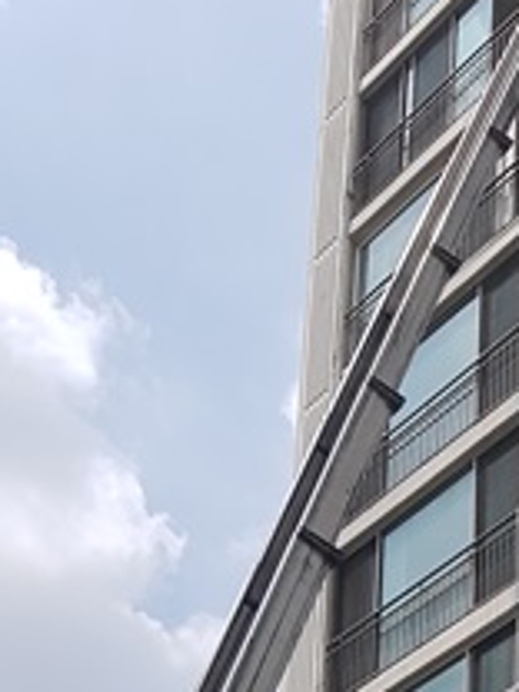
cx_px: 699
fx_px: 1799
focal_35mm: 90
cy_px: 1041
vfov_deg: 19.1
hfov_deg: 15.5
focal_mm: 4.2
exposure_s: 1/4288
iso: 50
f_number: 1.7
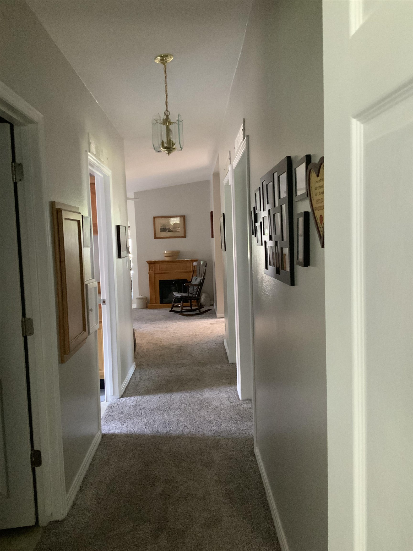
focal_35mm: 29
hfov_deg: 48.2
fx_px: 461
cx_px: 206
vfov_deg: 61.7
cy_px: 276
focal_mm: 3
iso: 320
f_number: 1.8
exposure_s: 1/36
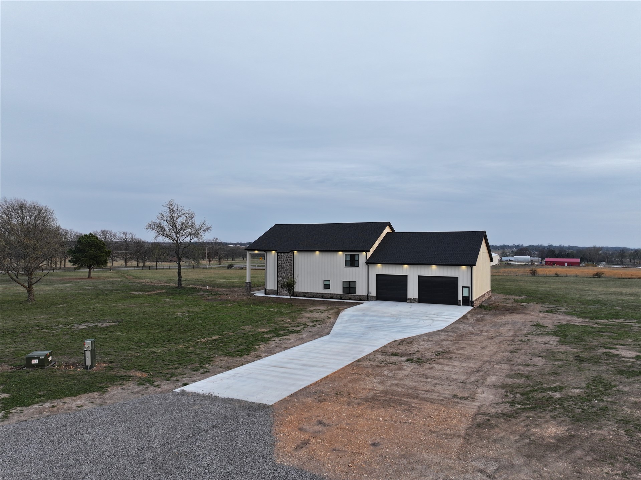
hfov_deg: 71.6
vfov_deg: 56.8
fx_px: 444
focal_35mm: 24
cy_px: 240
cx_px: 320
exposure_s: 1/160
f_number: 2.8
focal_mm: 12.29
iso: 100
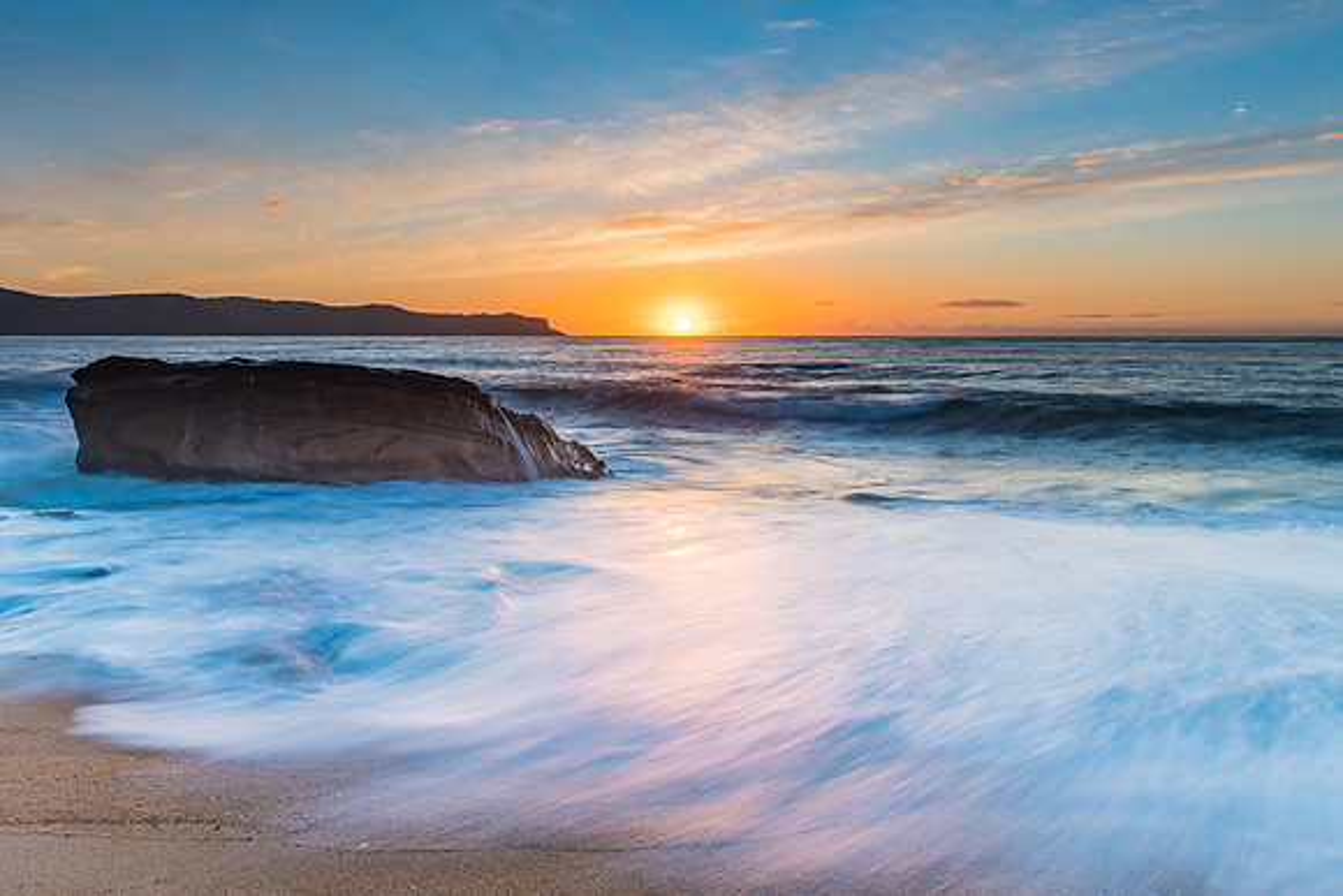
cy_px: 367
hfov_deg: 62.8
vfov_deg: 44.2
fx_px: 1098
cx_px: 715
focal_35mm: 29
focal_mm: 16
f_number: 11
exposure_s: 1.3
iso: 50
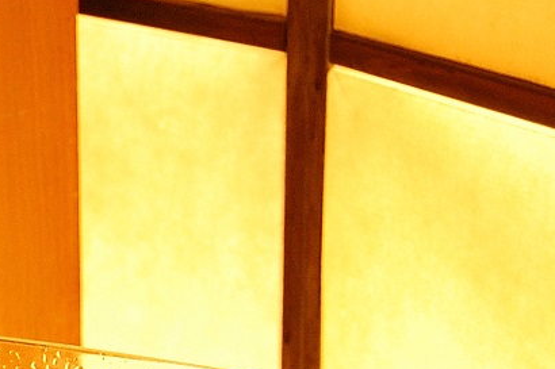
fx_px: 2204
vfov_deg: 9.4
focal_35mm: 143
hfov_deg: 13.3
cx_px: -344
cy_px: 478
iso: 800
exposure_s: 1/20
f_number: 4.2
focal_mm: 26
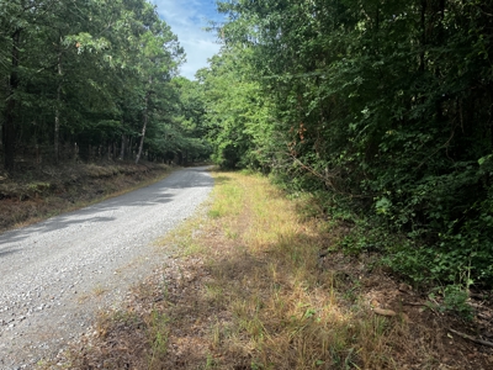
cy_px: 185
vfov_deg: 49.7
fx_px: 399
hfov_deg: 63.4
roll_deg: +0.7
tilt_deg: -1.7
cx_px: 246
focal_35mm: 28
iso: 32
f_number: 1.8
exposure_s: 1/486
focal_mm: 3.99
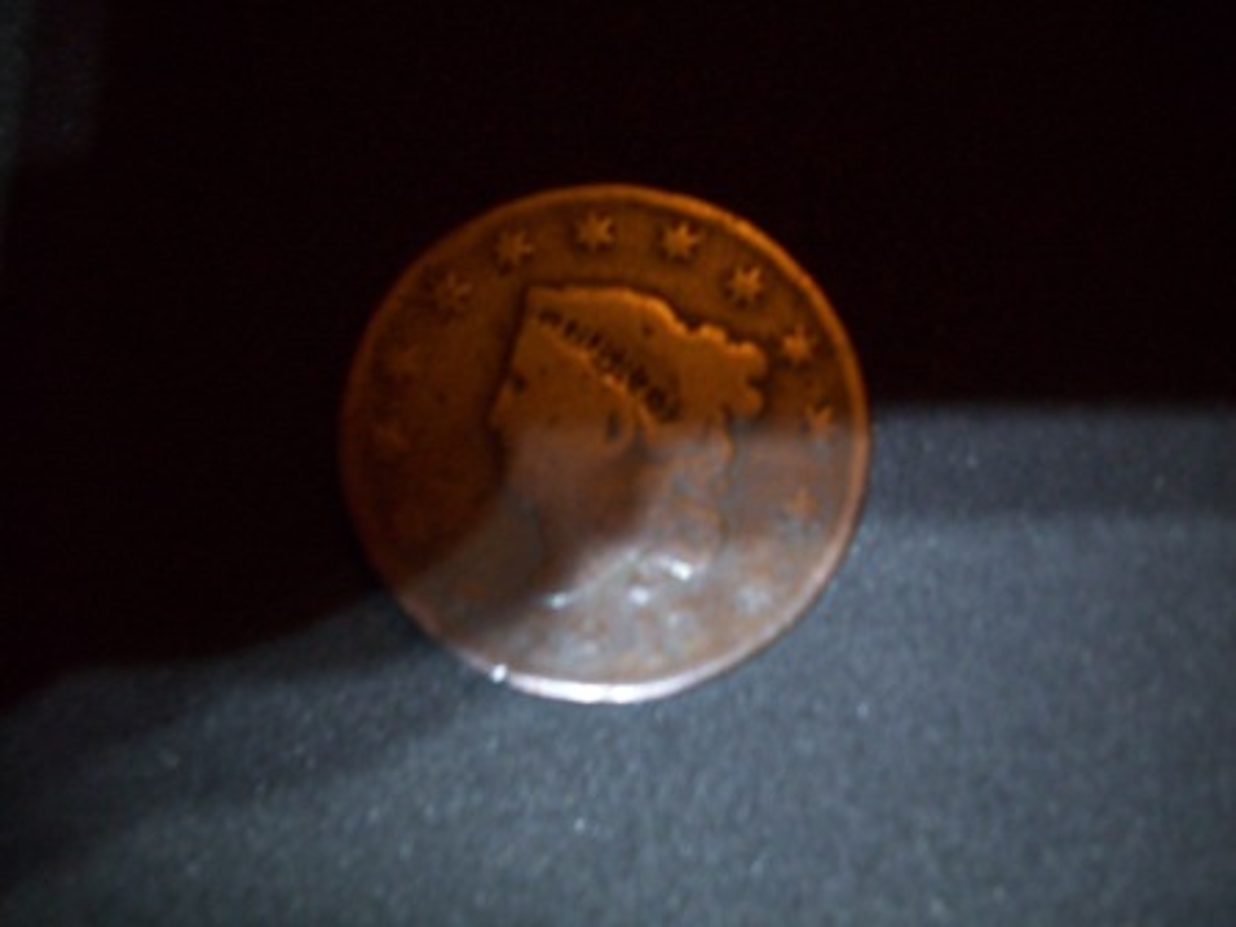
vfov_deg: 41.8
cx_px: 618
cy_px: 464
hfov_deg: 54.0
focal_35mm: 34
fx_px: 1214
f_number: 2.9
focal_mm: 5.7
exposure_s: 1/8
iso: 160
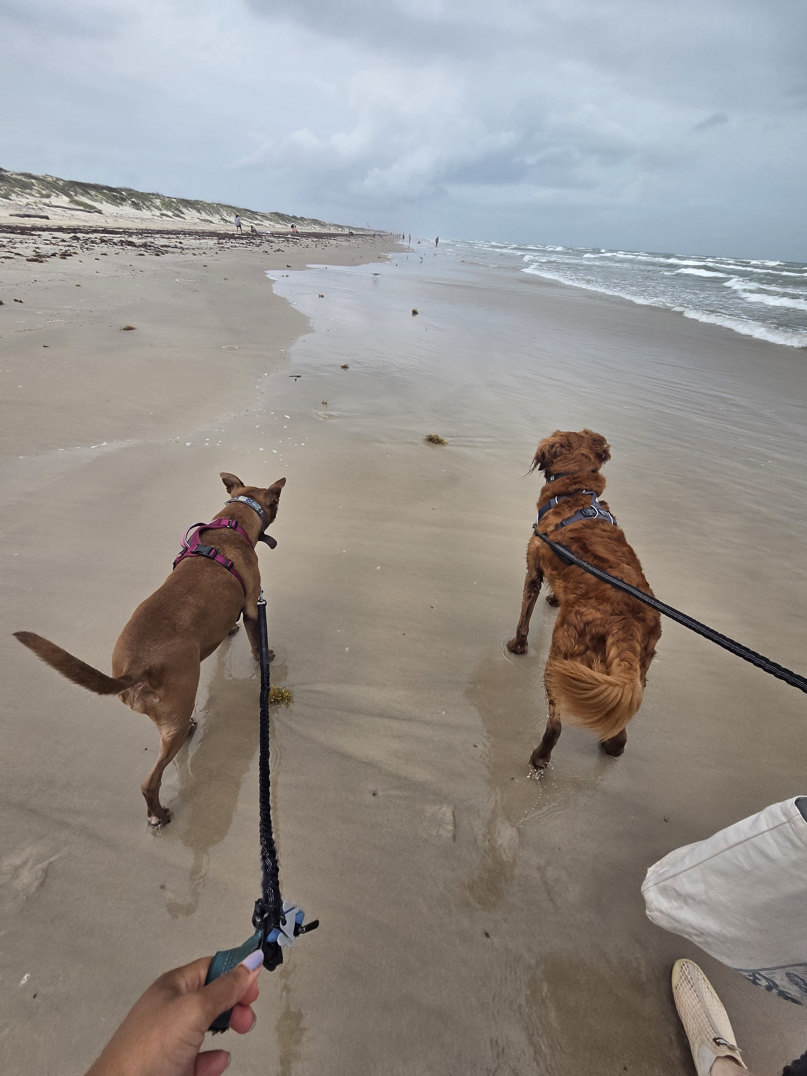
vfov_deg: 106.2
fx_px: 404
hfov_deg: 89.9
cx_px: 404
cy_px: 538
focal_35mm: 13
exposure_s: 1/3100
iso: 100
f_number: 2.2
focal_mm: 2.2
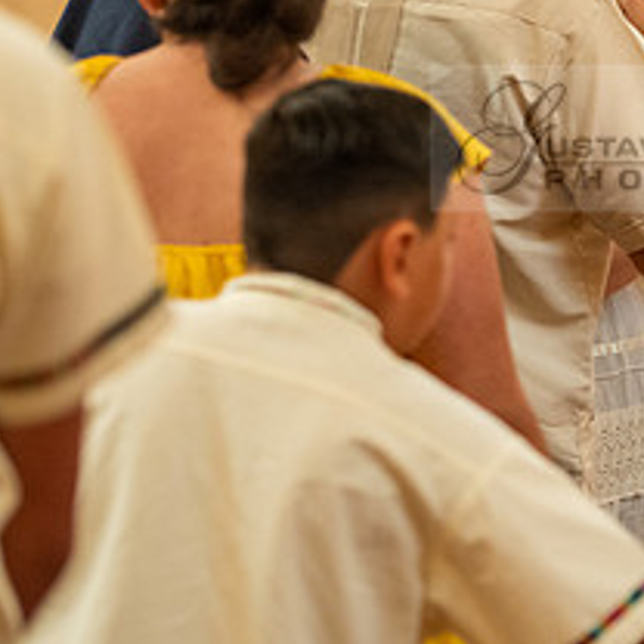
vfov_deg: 6.1
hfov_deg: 6.1
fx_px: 5999
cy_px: 138
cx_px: 700
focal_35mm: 285
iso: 2000
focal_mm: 120
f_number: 2.8
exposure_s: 1/80
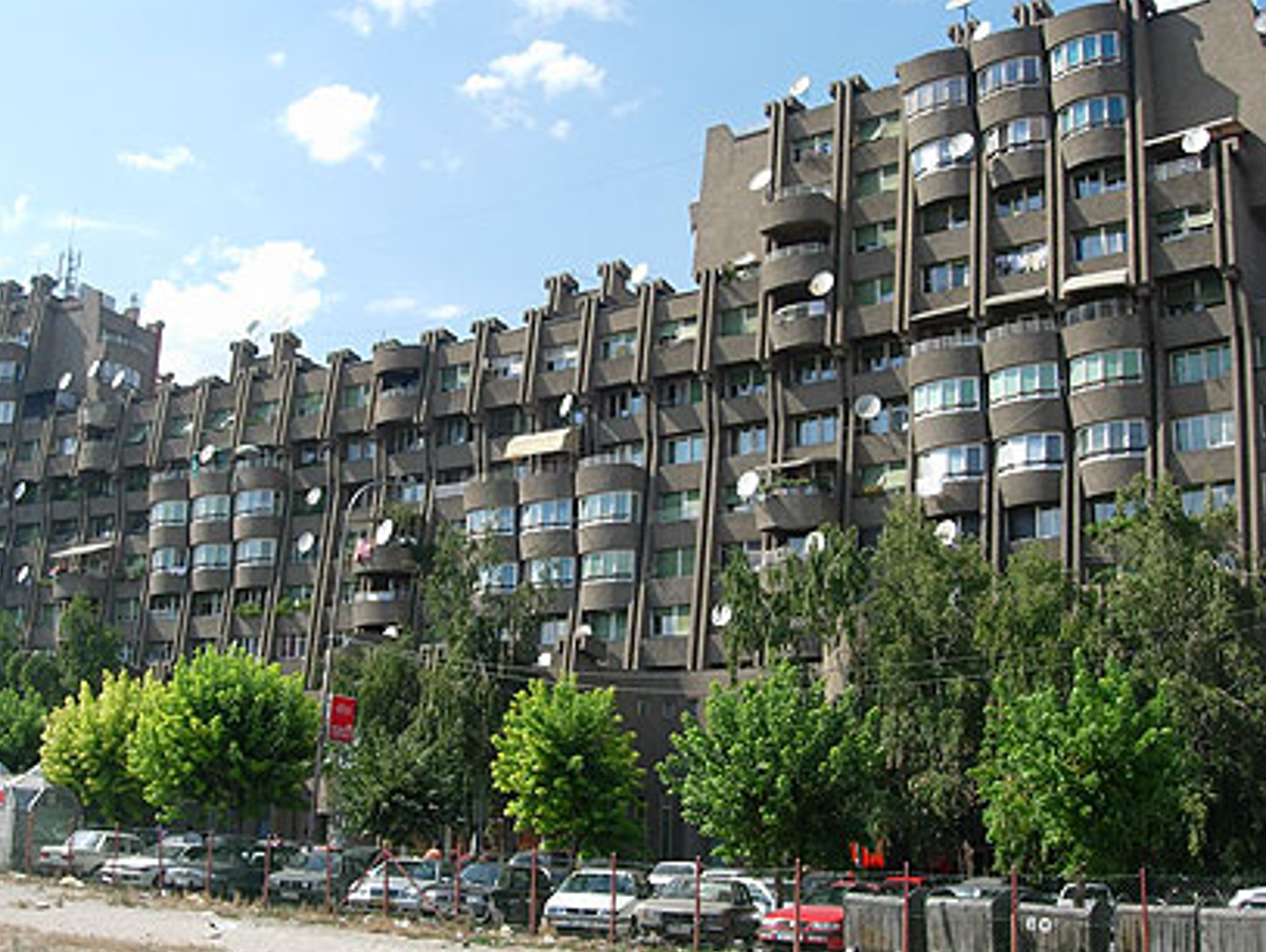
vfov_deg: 34.4
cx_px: 616
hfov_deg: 44.8
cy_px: 507
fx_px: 1537
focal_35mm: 42
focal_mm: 7.8
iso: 64
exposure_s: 1/443
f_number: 4.8
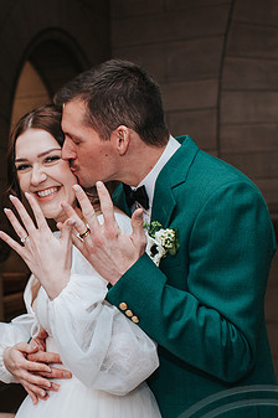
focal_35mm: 71
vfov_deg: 28.4
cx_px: 10
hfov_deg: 18.7
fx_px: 824
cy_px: 251
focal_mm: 35
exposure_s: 1/200
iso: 800
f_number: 3.2
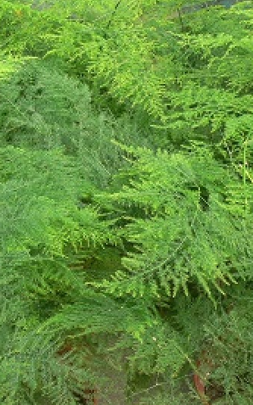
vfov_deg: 20.2
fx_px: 1137
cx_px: 130
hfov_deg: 12.7
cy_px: 214
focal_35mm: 103
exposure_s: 1/80
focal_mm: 11
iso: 80
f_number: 4
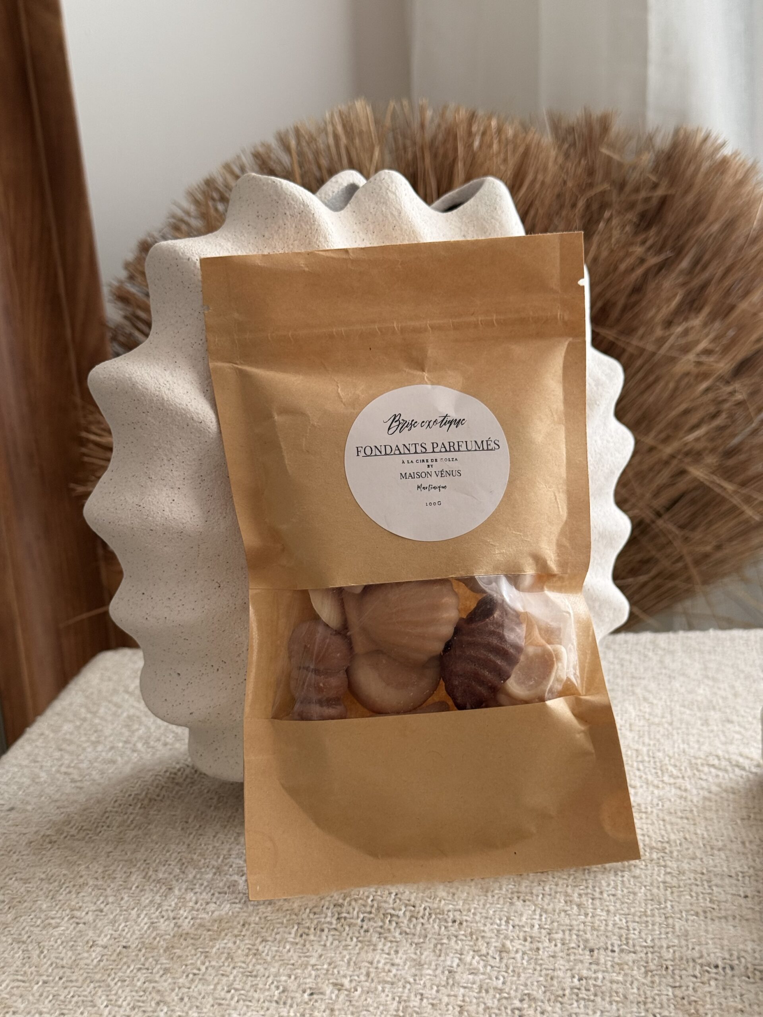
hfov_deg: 30.3
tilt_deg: -11.4
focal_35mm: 48
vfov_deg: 39.7
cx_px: 382
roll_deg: +3.6
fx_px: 1411
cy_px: 508
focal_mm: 6.76
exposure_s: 1/110
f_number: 1.78
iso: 100
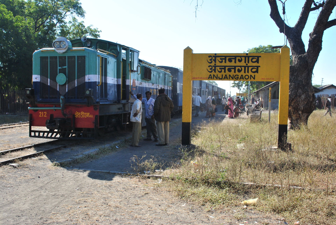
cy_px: 112
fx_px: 336
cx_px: 168
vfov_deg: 37.0
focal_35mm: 36
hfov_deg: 53.1
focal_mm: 24
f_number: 10
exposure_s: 1/200
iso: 200
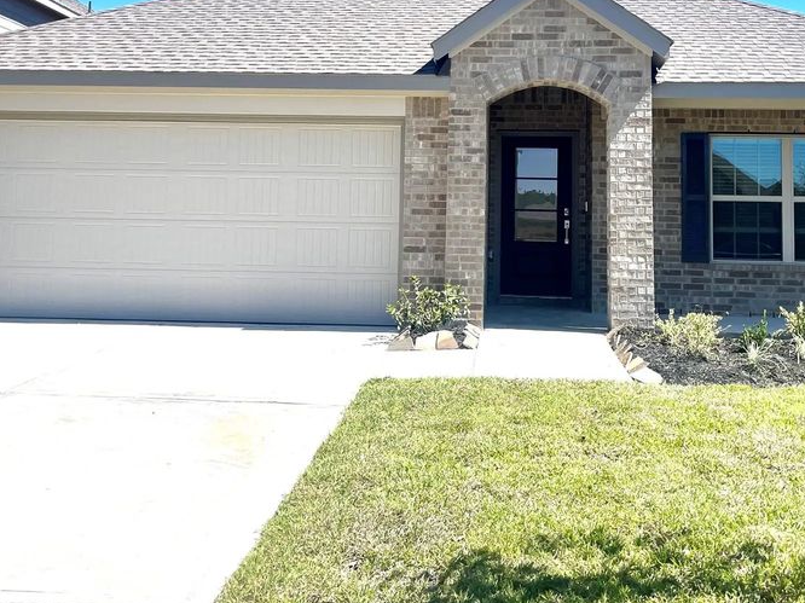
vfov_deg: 35.1
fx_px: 930
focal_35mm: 40
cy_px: 145
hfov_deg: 46.7
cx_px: 442
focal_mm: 5.1
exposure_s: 1/3559
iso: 32
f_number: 1.6
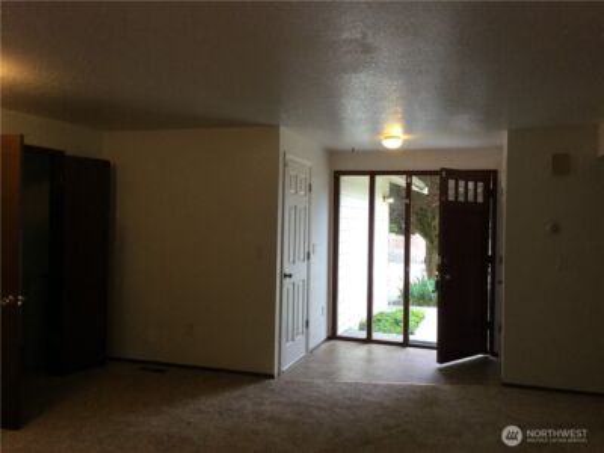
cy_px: 226
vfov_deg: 45.4
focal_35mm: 31
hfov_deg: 58.4
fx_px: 541
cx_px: 302
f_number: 2.4
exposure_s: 1/30
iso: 40
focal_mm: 3.3
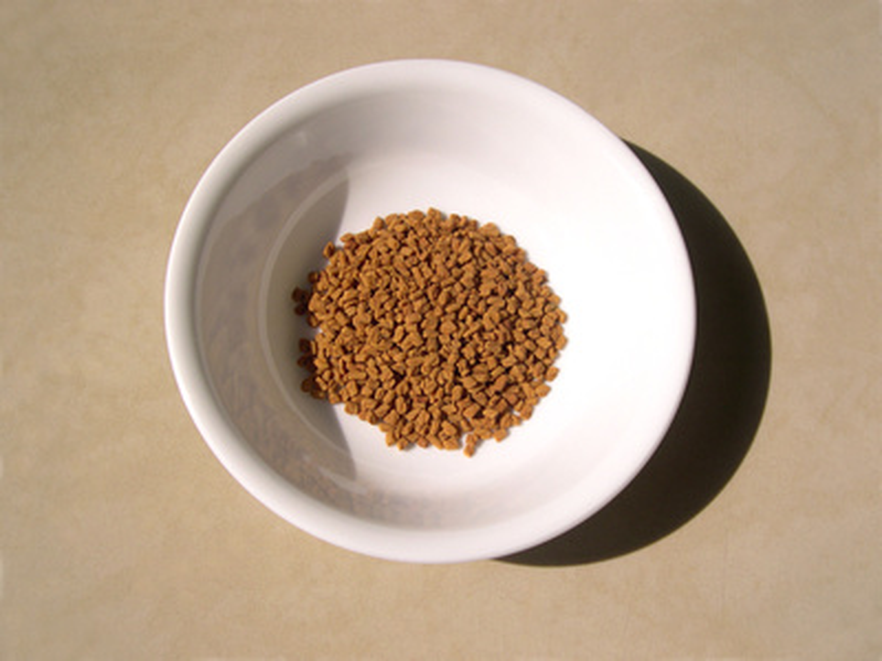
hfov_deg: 49.0
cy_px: 330
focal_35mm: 38
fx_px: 968
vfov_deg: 37.7
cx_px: 441
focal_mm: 8
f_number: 7.6
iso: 100
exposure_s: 1/622
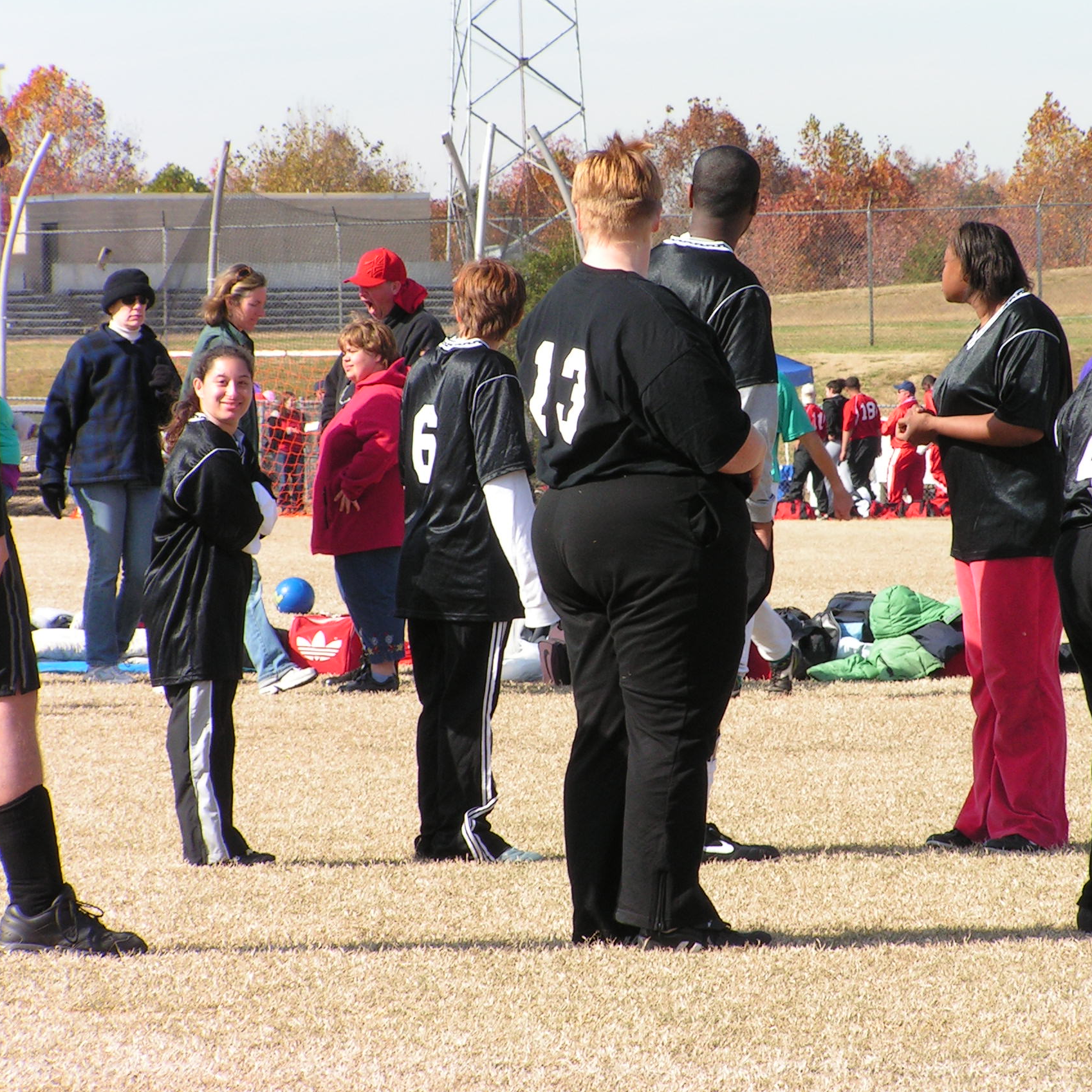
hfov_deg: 6.5
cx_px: 713
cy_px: 546
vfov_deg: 6.5
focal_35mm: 271
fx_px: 9672
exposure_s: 1/160
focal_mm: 38.1
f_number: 5.6
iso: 50
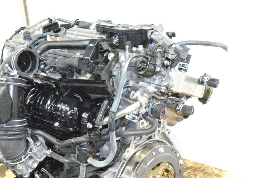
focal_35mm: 57
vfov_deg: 23.7
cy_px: 126
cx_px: 122
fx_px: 422
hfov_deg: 35.0
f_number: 7.1
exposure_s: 1/60
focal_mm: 24
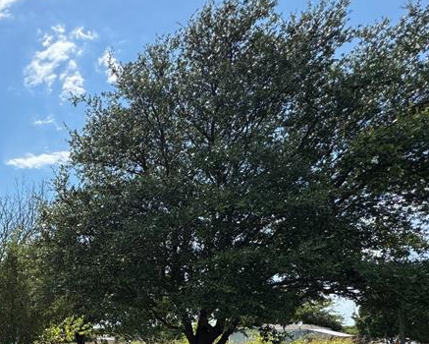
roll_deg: +0.6
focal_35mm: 32
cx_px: 5
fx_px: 406
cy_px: 341
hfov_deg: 46.9
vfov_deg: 40.4
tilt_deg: -1.4
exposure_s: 1/1536
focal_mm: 2.22
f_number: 2.2
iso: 40
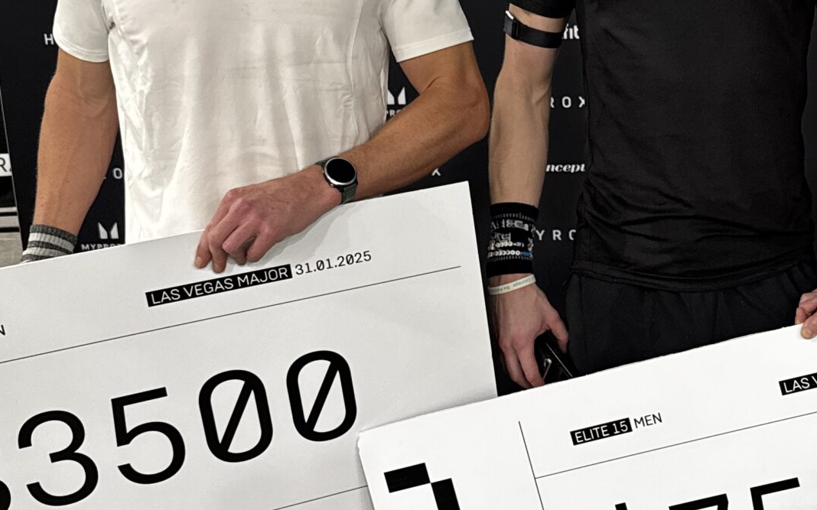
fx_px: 1358
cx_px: 646
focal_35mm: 61
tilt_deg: -13.4
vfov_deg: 21.2
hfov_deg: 32.6
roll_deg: +0.7
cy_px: 184
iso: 200
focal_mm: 6.76
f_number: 1.78
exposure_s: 1/61
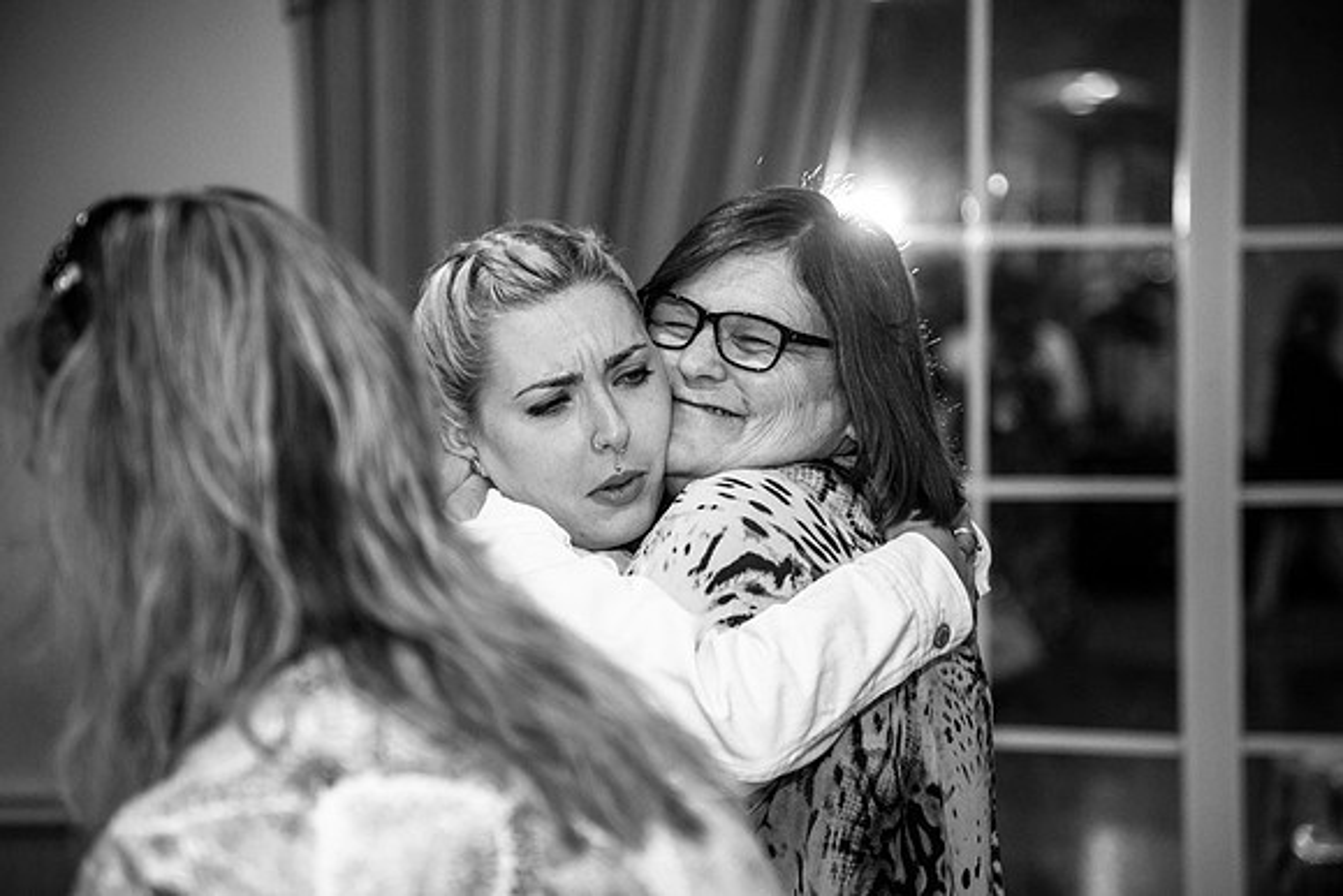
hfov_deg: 17.1
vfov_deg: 11.4
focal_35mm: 120
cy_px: 448
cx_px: 672
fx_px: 4478
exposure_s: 1/200
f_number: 4
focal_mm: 120
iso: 1000
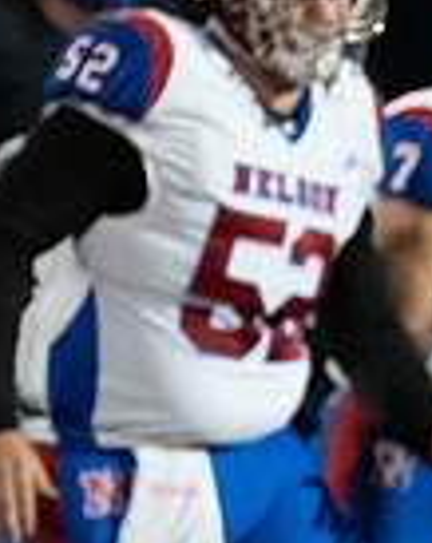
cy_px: 555
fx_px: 17318
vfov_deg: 1.8
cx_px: 1071
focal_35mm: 1080
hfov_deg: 1.4
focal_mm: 200
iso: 12800
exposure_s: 1/1000
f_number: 2.8
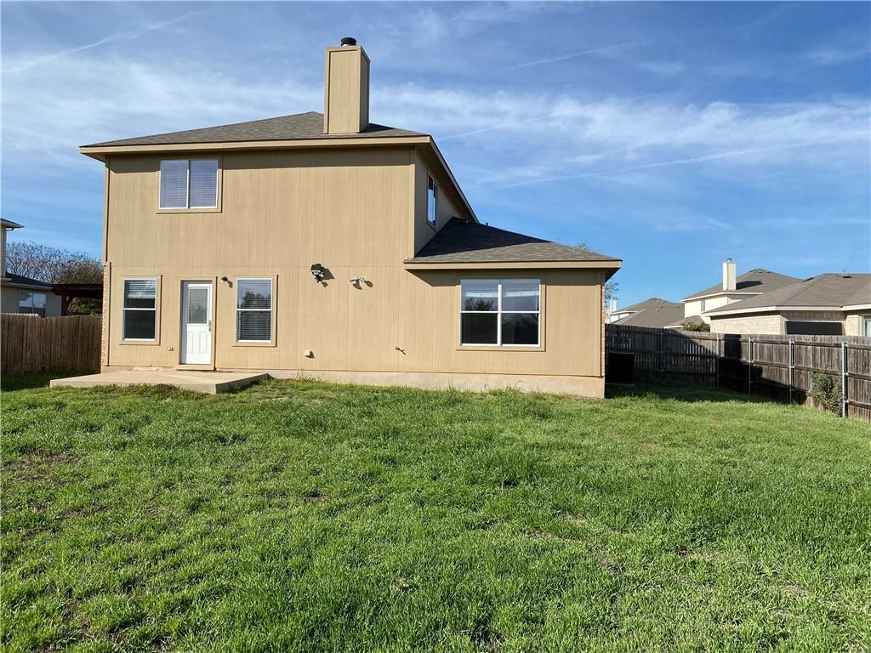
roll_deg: -0.5
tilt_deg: +5.6
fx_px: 654
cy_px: 326
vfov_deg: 53.1
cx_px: 436
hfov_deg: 67.3
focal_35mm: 26
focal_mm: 4.25
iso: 32
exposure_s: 1/2967
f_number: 1.8
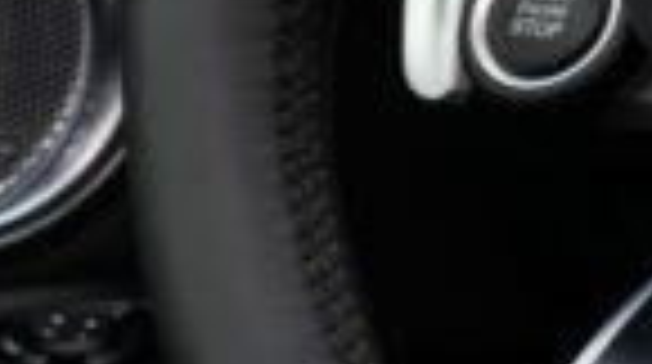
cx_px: 445
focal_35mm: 519
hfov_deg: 4.2
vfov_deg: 2.3
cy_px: -222
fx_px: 8958
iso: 400
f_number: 10
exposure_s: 1/25
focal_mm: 70
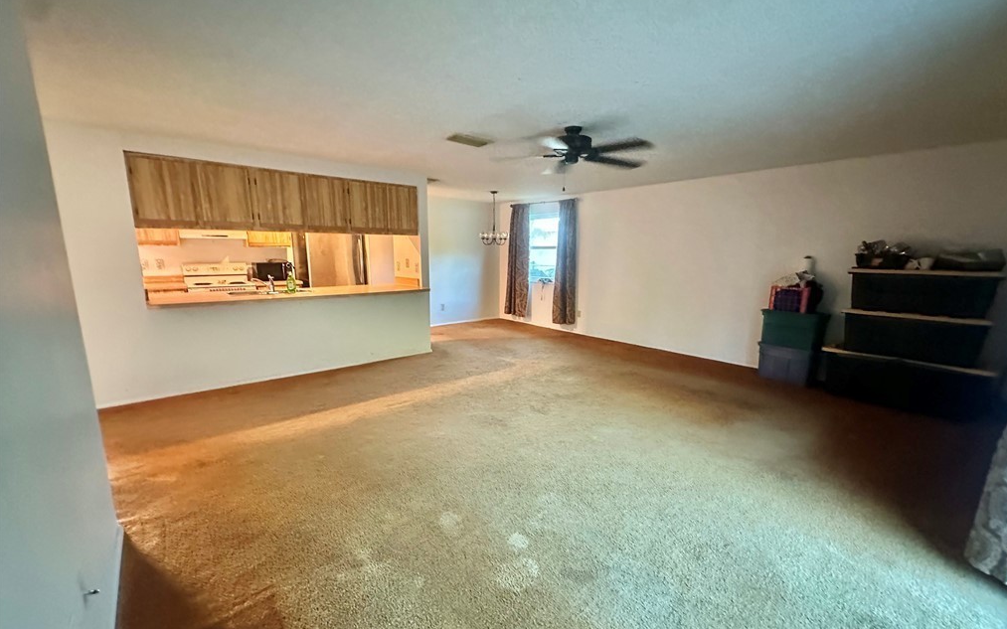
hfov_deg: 101.5
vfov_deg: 74.7
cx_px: 505
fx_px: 412
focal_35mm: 15
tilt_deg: -10.3
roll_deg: -0.9
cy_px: 328
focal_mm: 2.22
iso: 1000
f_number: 2.2
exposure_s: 1/40
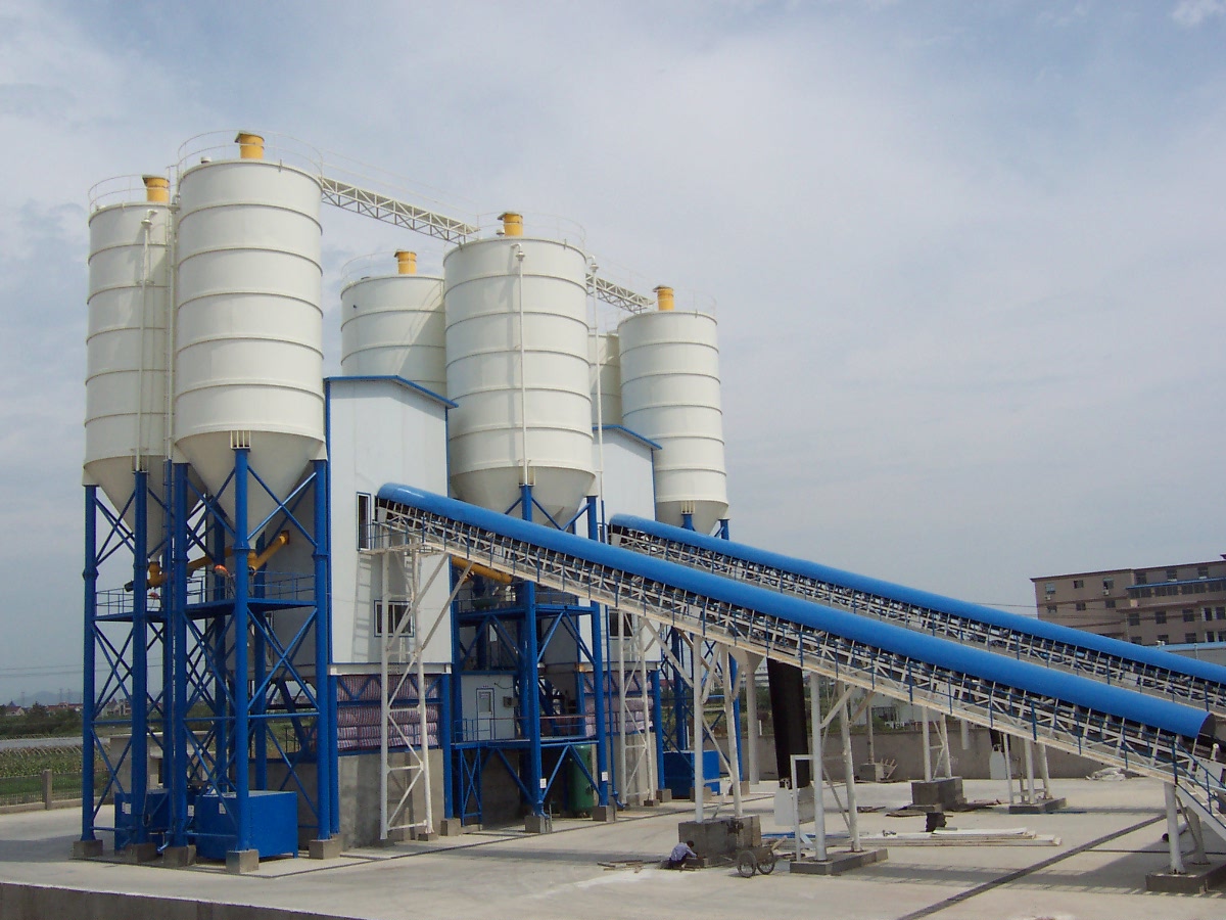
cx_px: 613
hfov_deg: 51.4
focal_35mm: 36
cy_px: 460
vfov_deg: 39.7
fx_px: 1275
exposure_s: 1/1000
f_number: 5.6
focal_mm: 5.6
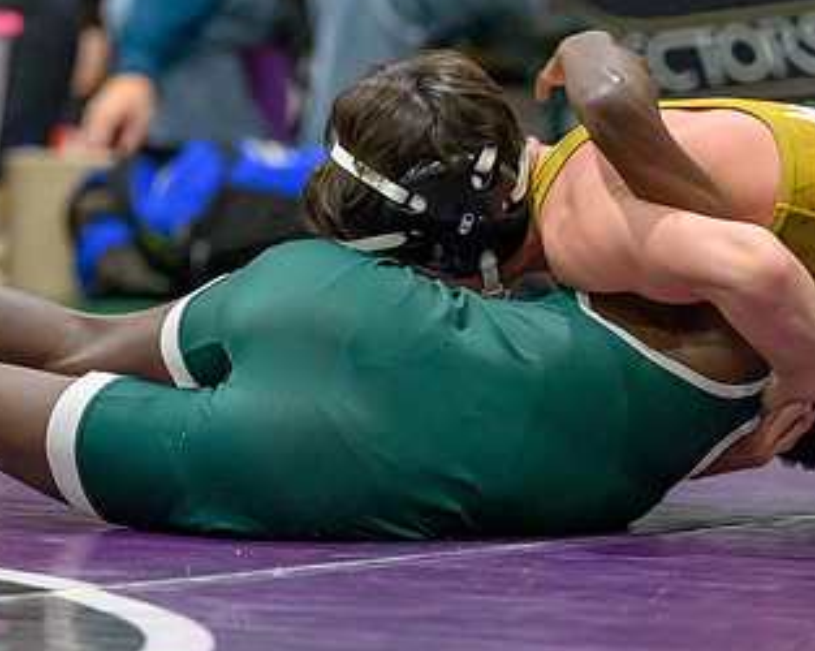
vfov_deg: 3.8
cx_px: 363
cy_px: 329
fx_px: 9883
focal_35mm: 410
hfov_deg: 4.7
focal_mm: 175
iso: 11400
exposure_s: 1/800
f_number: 2.8
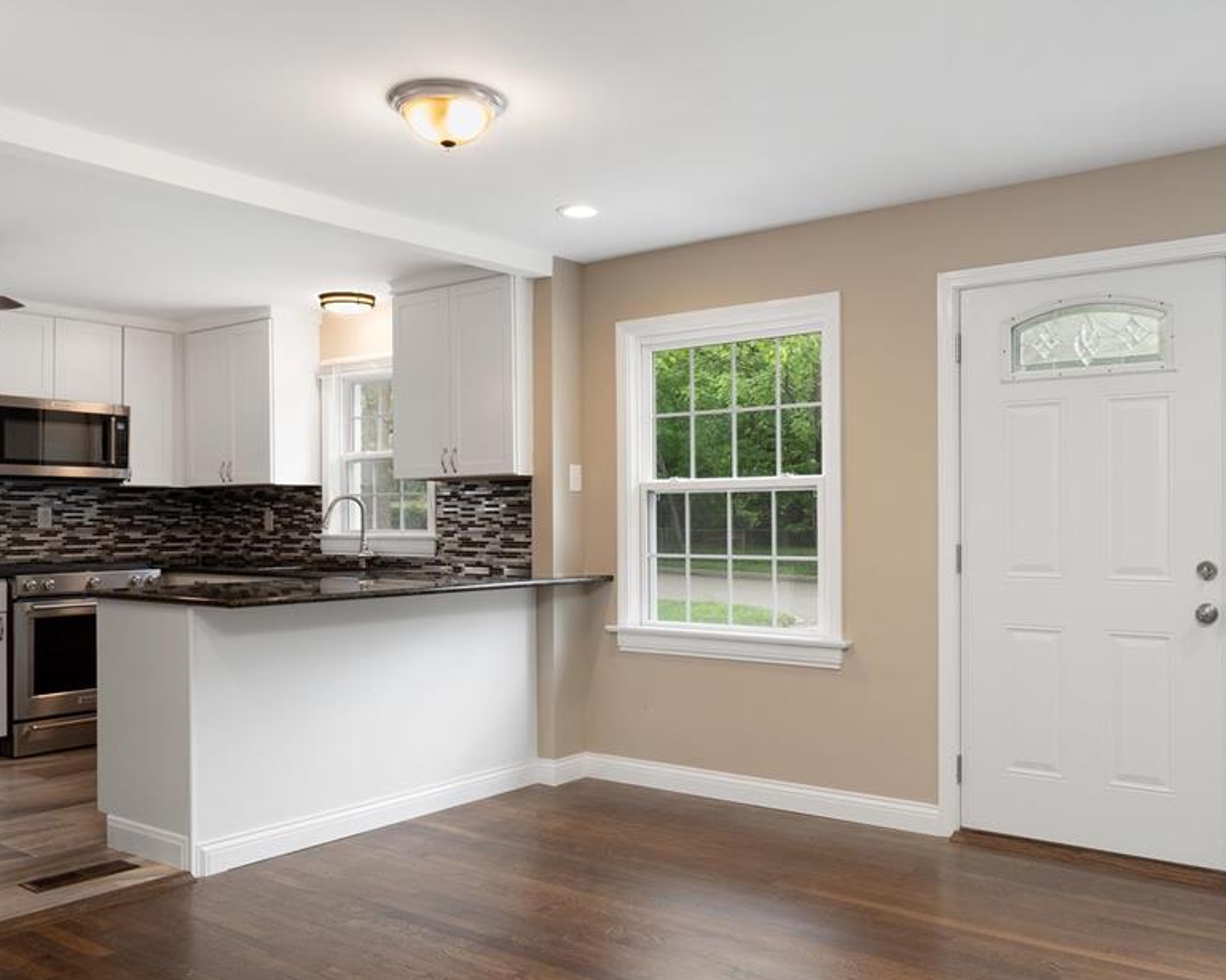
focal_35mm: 30
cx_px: 654
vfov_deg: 48.4
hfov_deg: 58.7
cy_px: 535
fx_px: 1088
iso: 400
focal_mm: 12
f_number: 8
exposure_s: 1/10
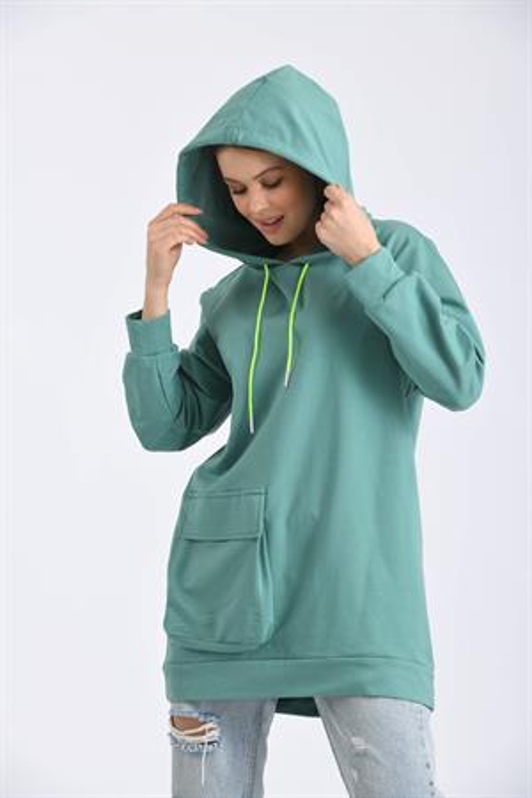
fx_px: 3657
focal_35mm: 165
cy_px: 399
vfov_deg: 12.5
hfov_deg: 8.3
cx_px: 266
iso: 100
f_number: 9
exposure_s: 1/160
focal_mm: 165
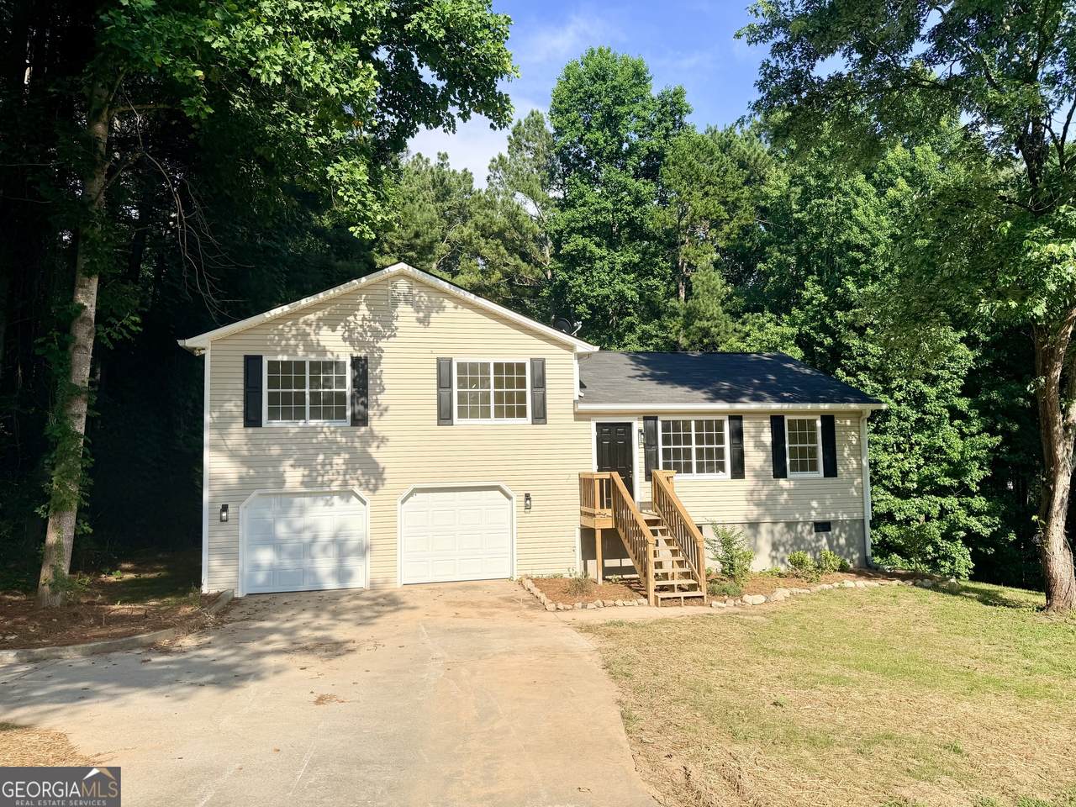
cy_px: 404
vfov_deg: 56.8
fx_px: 746
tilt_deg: +2.1
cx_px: 538
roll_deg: +1.4
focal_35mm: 24
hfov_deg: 71.6
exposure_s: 1/5319
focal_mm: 6.76
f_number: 1.78
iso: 80
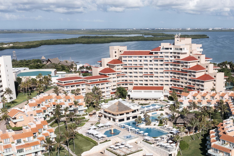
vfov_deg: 27.6
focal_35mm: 48
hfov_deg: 41.0
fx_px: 312
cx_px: 138
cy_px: 122
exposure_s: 1/640
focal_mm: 10.26
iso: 100
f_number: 6.3
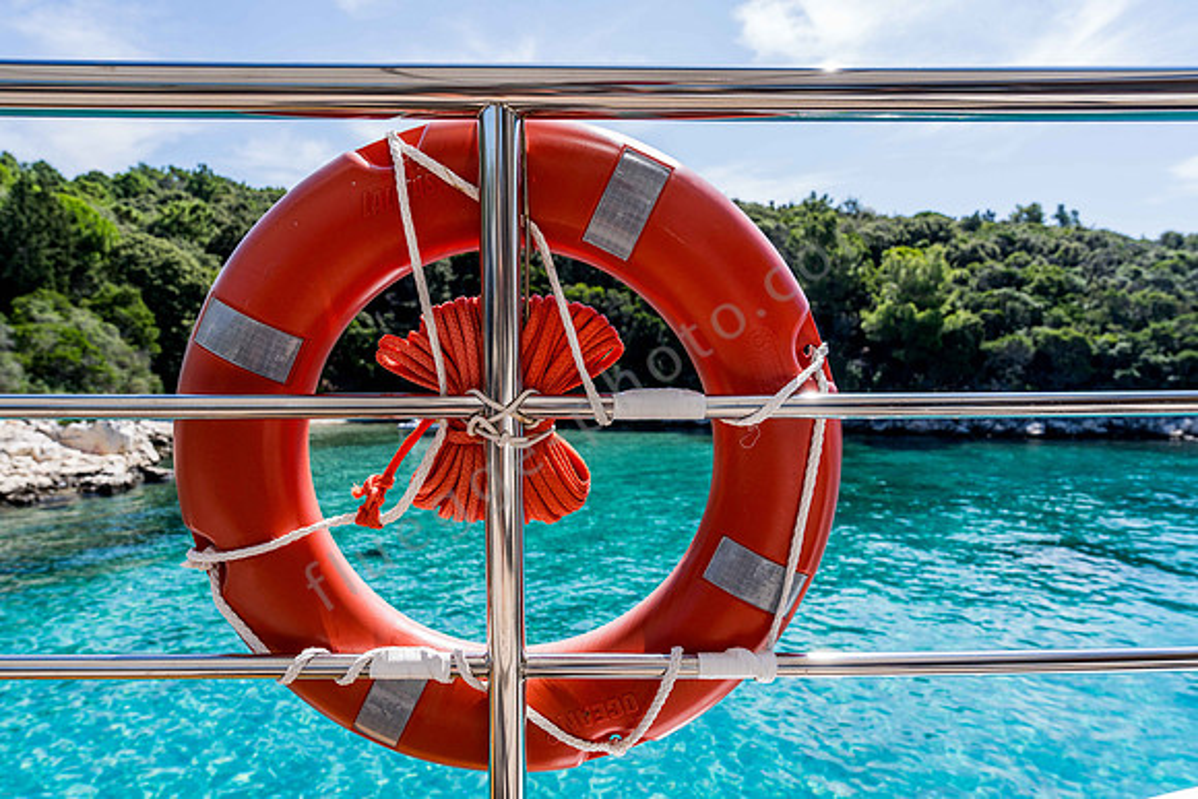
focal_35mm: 24
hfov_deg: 73.7
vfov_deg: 53.2
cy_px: 400
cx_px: 599
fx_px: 799
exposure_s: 1/250
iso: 100
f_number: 6.3
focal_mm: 24
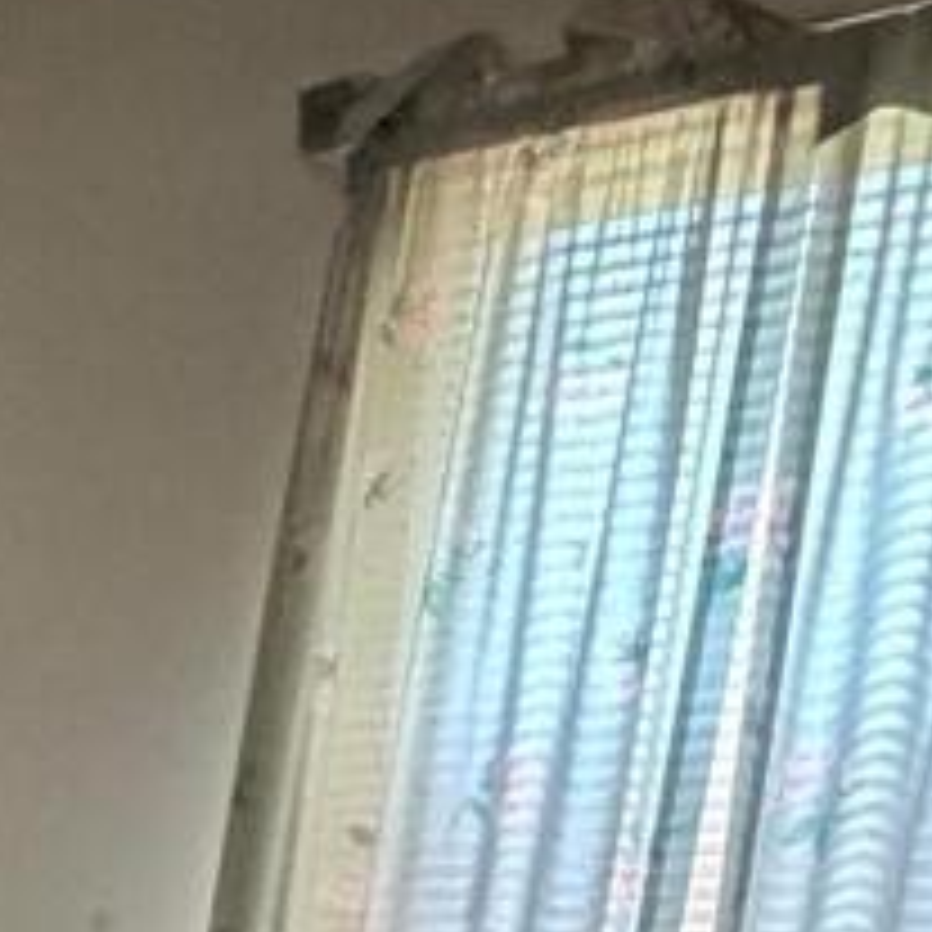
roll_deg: +1.9
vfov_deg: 17.2
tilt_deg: -14.4
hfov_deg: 15.7
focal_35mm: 86
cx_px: -968
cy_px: 1571
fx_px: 2620
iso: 1250
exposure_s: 1/40
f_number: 2.2
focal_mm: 2.22
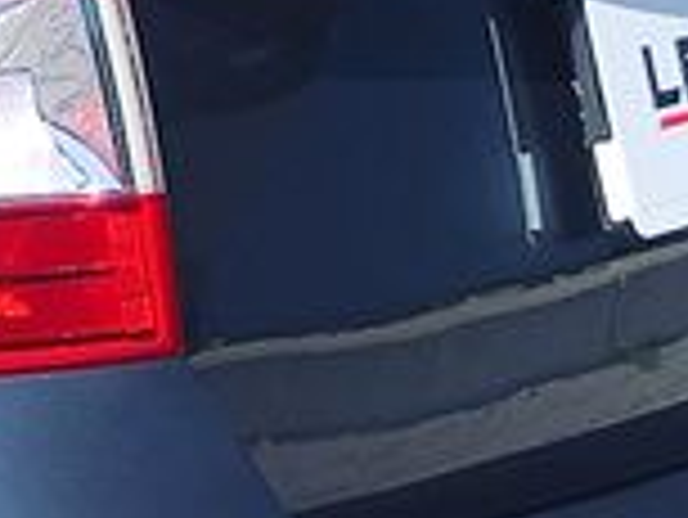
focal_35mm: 180
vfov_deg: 8.3
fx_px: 3580
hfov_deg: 9.1
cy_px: 311
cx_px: -1282
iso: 50
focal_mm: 7.01
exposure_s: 1/689
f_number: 1.69
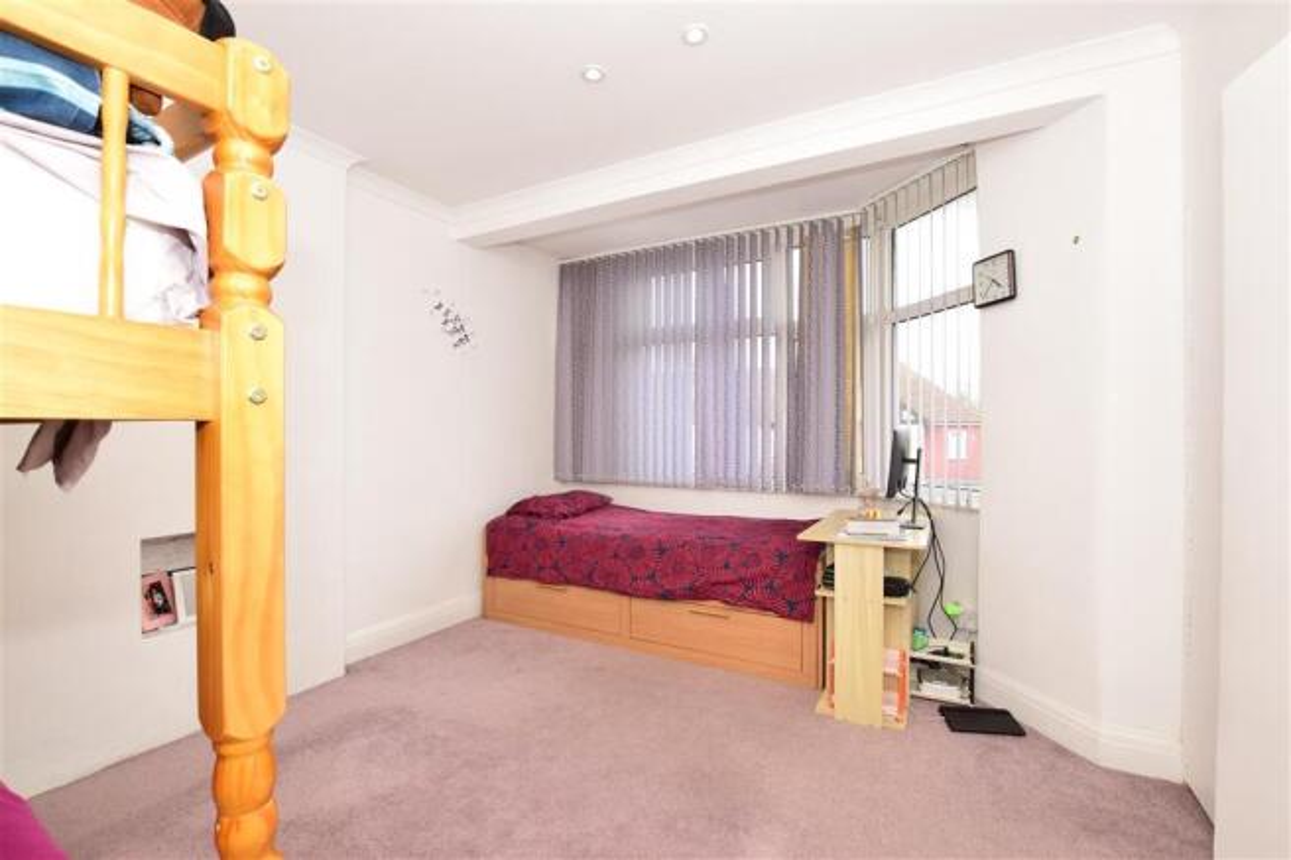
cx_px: 646
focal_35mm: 15
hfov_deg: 100.4
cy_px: 430
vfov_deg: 77.3
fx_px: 538
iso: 500
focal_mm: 10
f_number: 10
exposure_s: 1/60
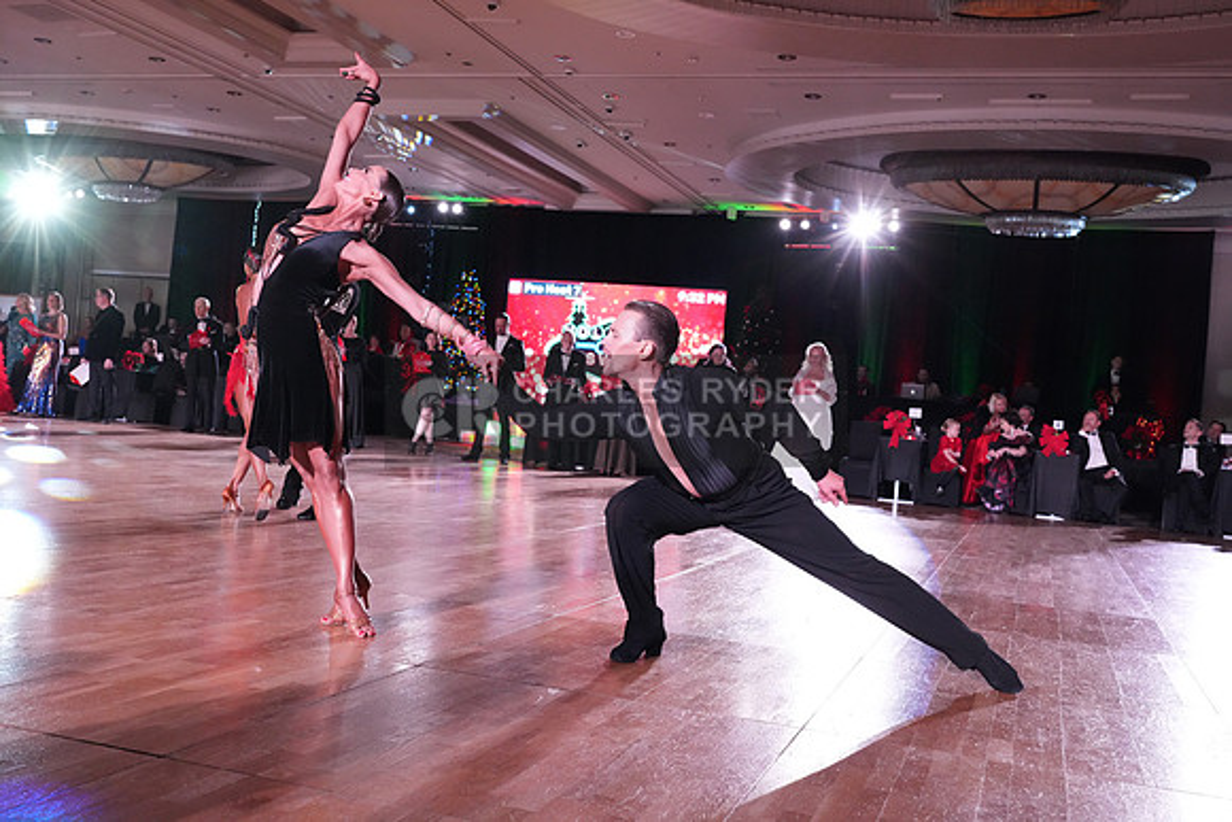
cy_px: 411
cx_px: 616
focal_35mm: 35
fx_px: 1198
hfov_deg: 54.4
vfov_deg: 37.9
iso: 6400
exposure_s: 1/320
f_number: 5
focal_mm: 35
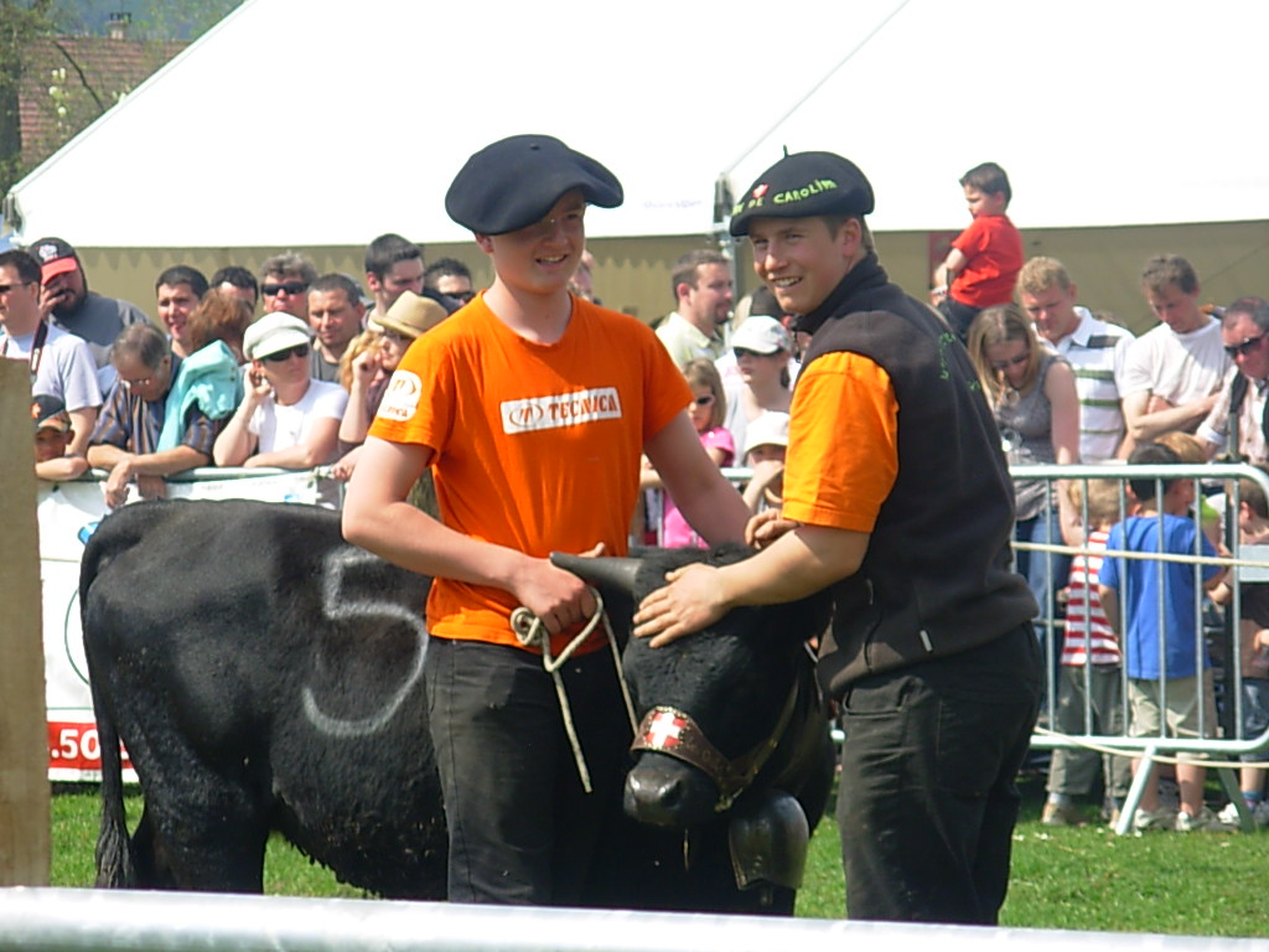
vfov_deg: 7.8
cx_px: 634
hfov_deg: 10.4
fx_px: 6965
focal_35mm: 190
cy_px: 476
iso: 50
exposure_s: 1/322
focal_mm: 31.4
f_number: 5
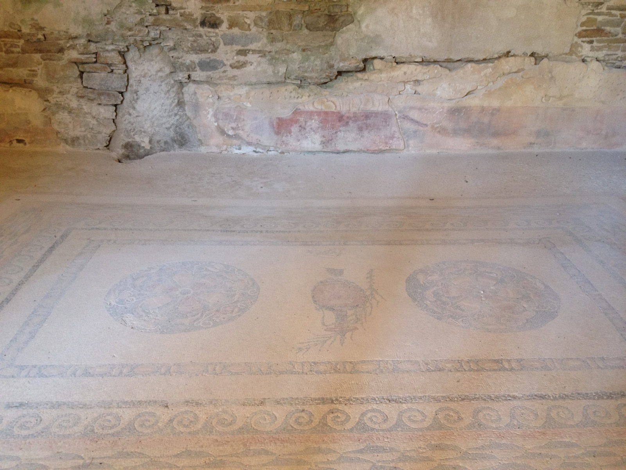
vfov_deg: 40.7
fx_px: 633
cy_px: 235
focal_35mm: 35
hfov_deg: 52.6
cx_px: 313
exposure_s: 1/20
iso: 125
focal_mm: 4.28
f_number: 2.4
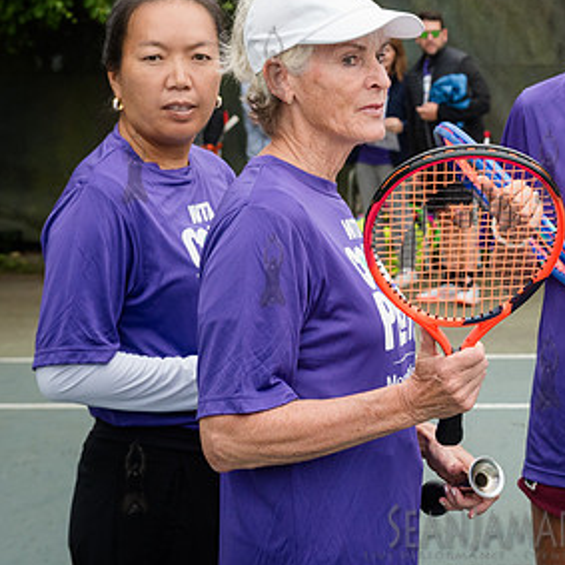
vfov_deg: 15.5
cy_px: 186
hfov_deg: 15.1
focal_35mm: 112
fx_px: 2068
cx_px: 645
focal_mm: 55
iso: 1600
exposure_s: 1/500
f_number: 6.3
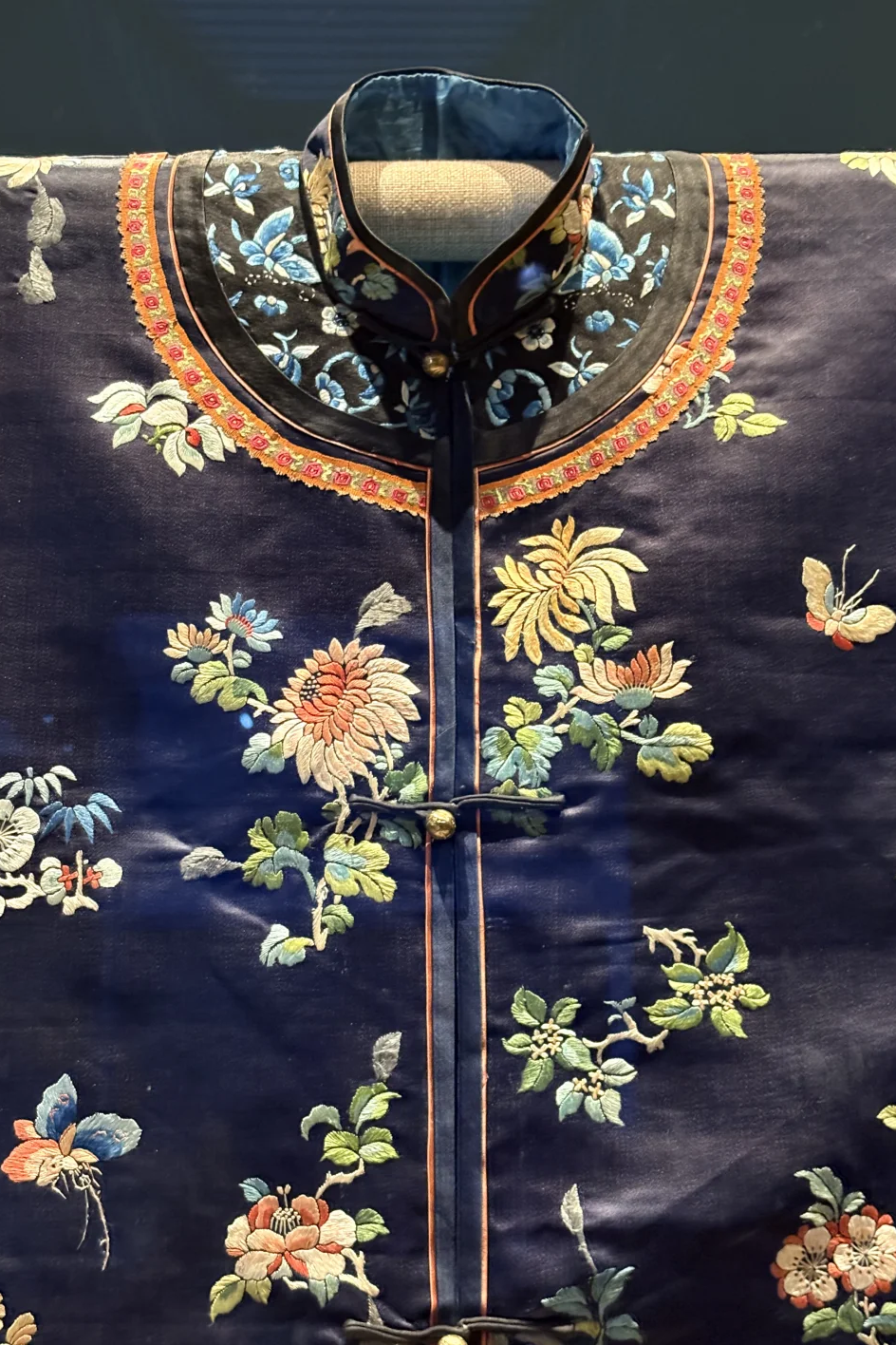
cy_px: 676
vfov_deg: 36.2
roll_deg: +1.3
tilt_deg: +15.1
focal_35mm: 55
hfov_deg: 24.6
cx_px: 426
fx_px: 2053
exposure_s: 1/25
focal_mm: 5.96
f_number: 1.6
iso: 400
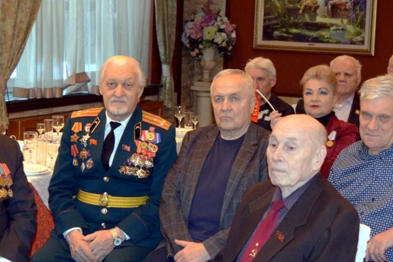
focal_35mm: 49
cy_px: 120
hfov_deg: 40.2
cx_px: 155
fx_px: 535
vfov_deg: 27.5
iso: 1000
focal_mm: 22
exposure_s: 1/60
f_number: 3.8
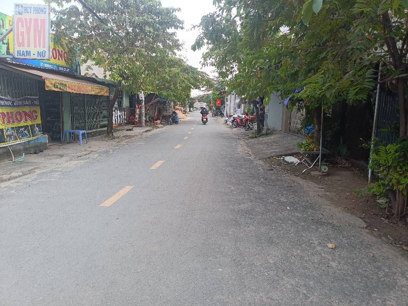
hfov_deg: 69.4
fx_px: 295
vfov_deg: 54.9
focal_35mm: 25
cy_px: 153
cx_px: 204
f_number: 1.7
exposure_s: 1/50
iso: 160
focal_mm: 4.7
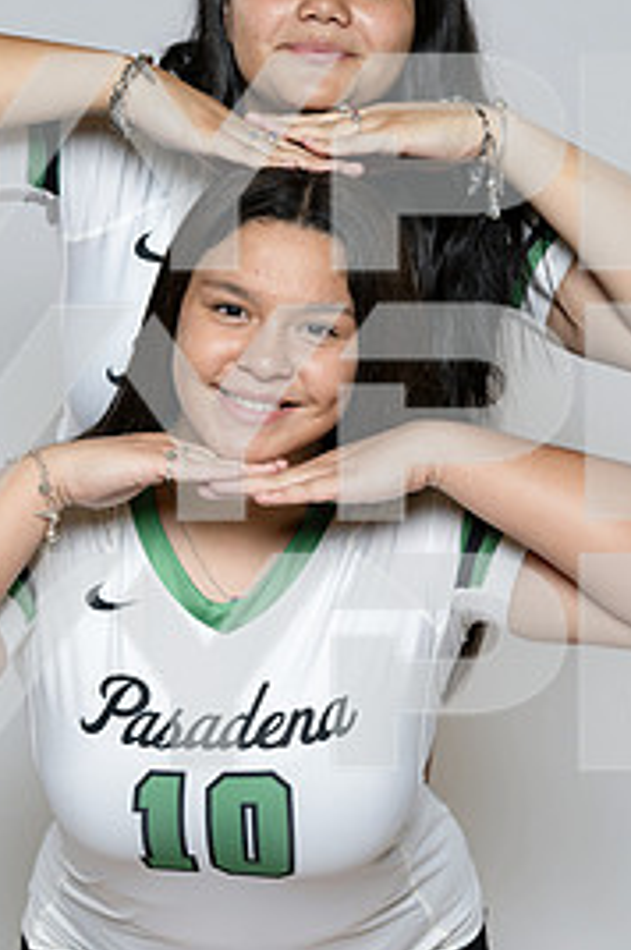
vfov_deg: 25.7
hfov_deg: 17.2
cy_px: 415
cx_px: 298
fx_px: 2082
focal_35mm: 79
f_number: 4
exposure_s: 1/80
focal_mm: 47
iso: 100
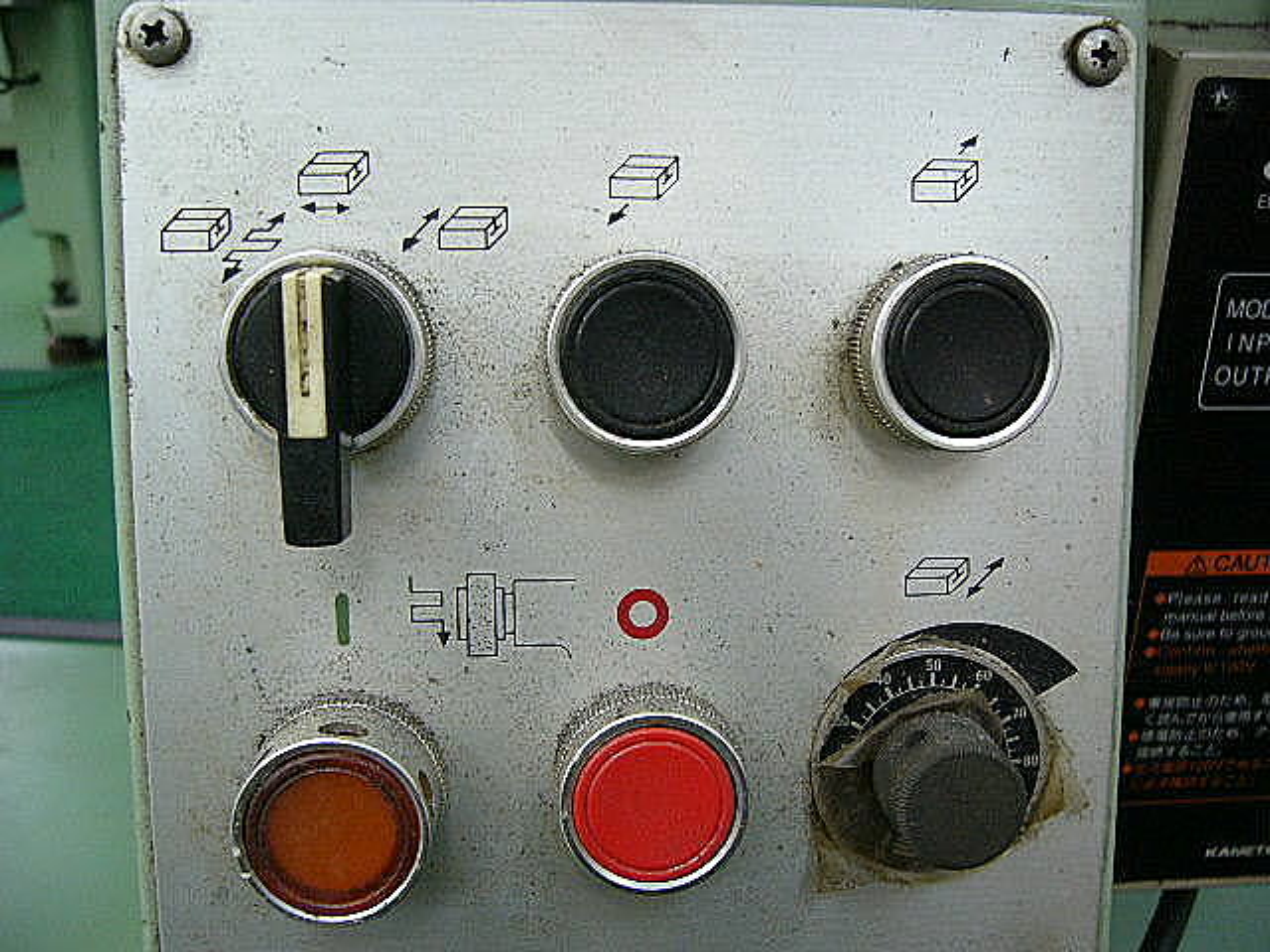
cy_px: 476
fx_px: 1284
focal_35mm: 35
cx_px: 635
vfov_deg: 40.7
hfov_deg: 52.6
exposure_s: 1/13
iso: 150
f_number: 2.8
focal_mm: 5.8
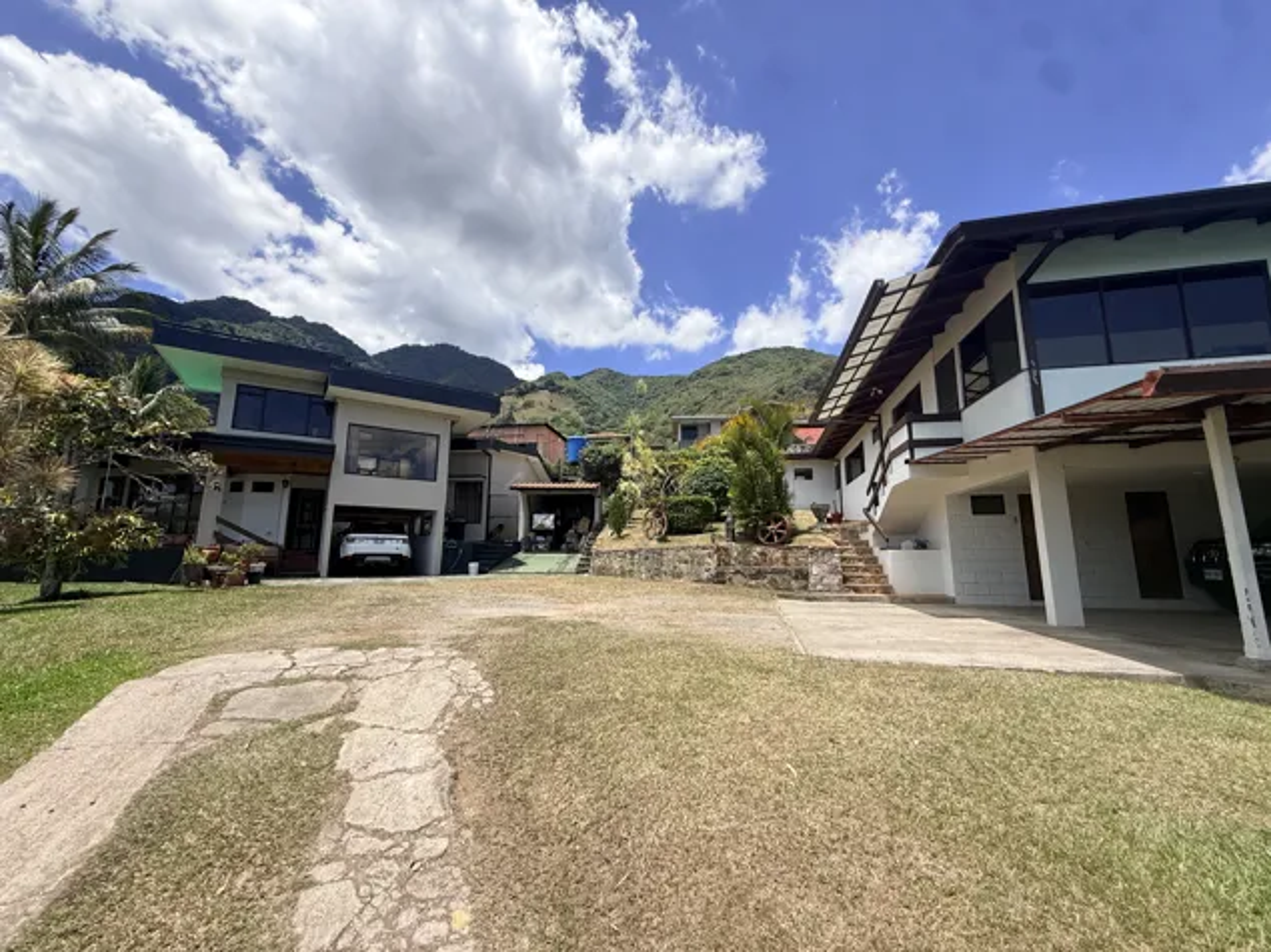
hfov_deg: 102.1
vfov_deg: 85.7
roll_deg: -0.5
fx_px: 514
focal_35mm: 14
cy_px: 476
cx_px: 636
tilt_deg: +10.4
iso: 50
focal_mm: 2.22
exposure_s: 1/1698
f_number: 2.2
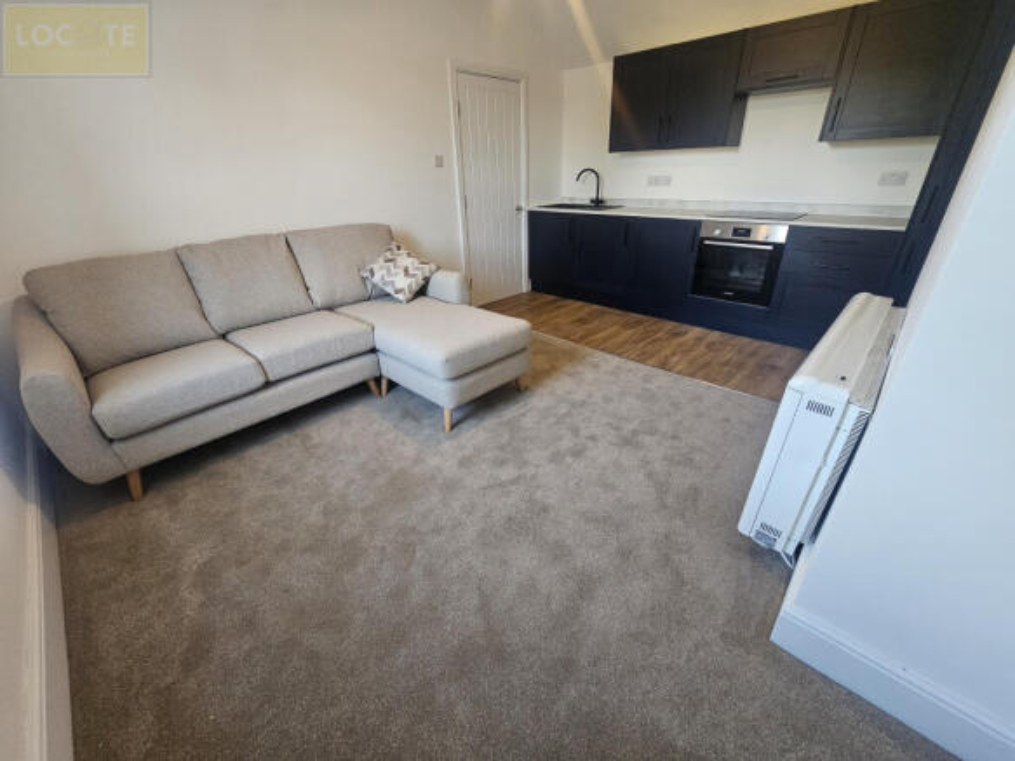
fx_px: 381
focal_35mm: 13
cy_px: 380
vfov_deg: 89.9
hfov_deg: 106.2
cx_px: 508
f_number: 2.2
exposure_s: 1/60
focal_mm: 2.2
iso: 250
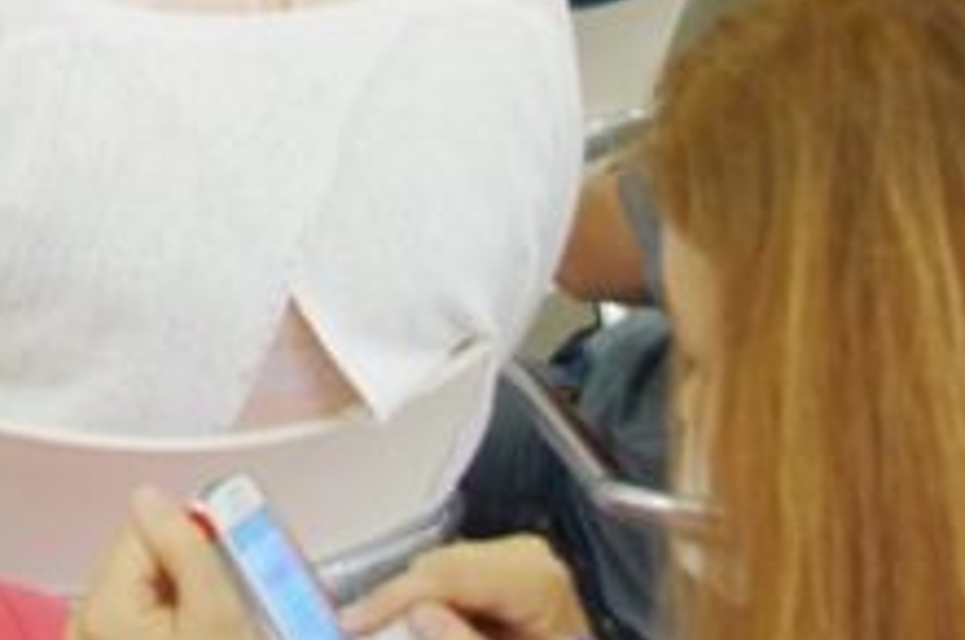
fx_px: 2891
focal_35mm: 108
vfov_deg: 11.8
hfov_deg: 17.7
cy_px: -460
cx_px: -294
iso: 1600
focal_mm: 21
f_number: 5.6
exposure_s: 1/50
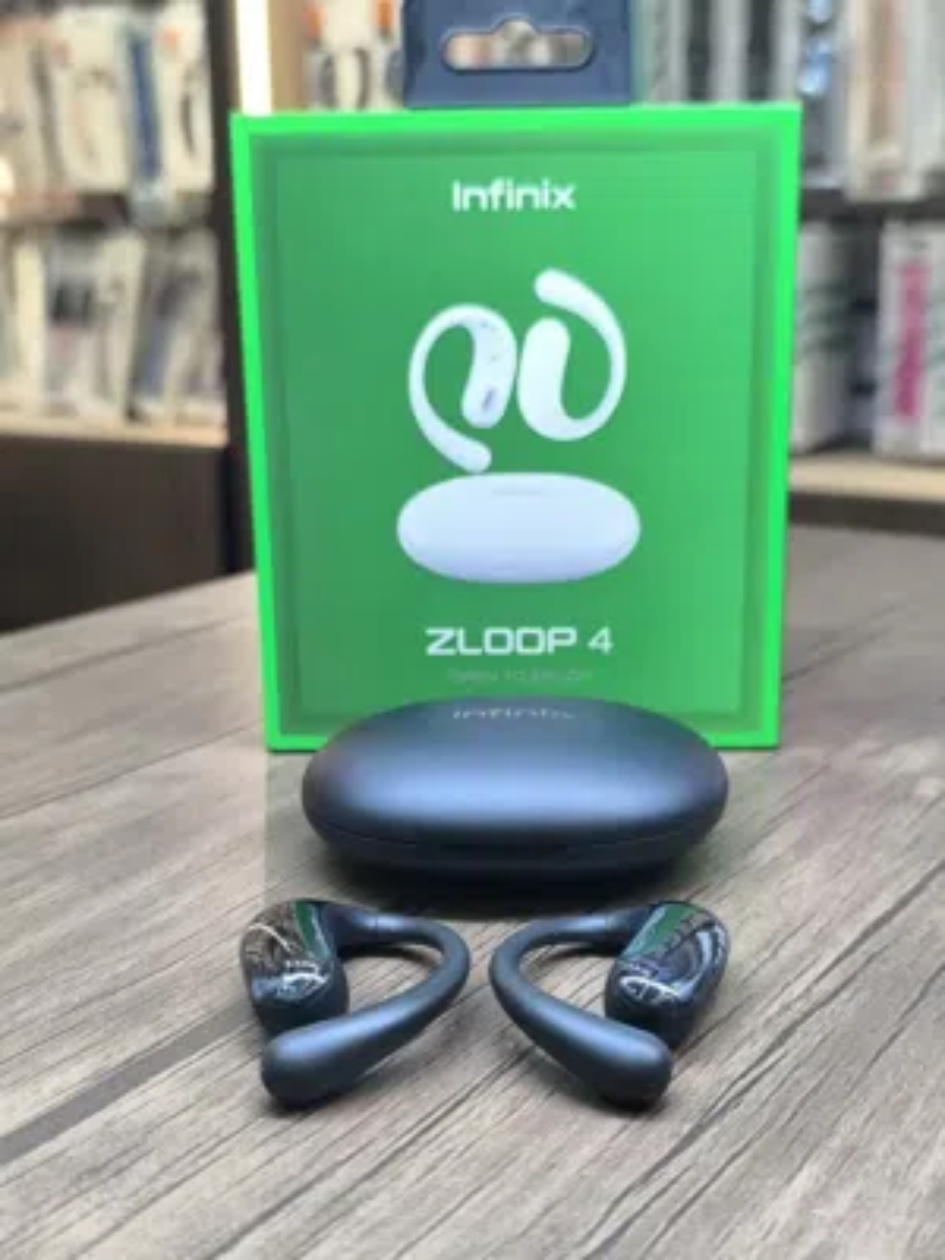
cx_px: 472
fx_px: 1420
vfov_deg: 47.9
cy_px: 630
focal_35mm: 39
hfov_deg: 36.8
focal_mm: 6.14
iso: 400
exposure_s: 1/100
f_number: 1.65
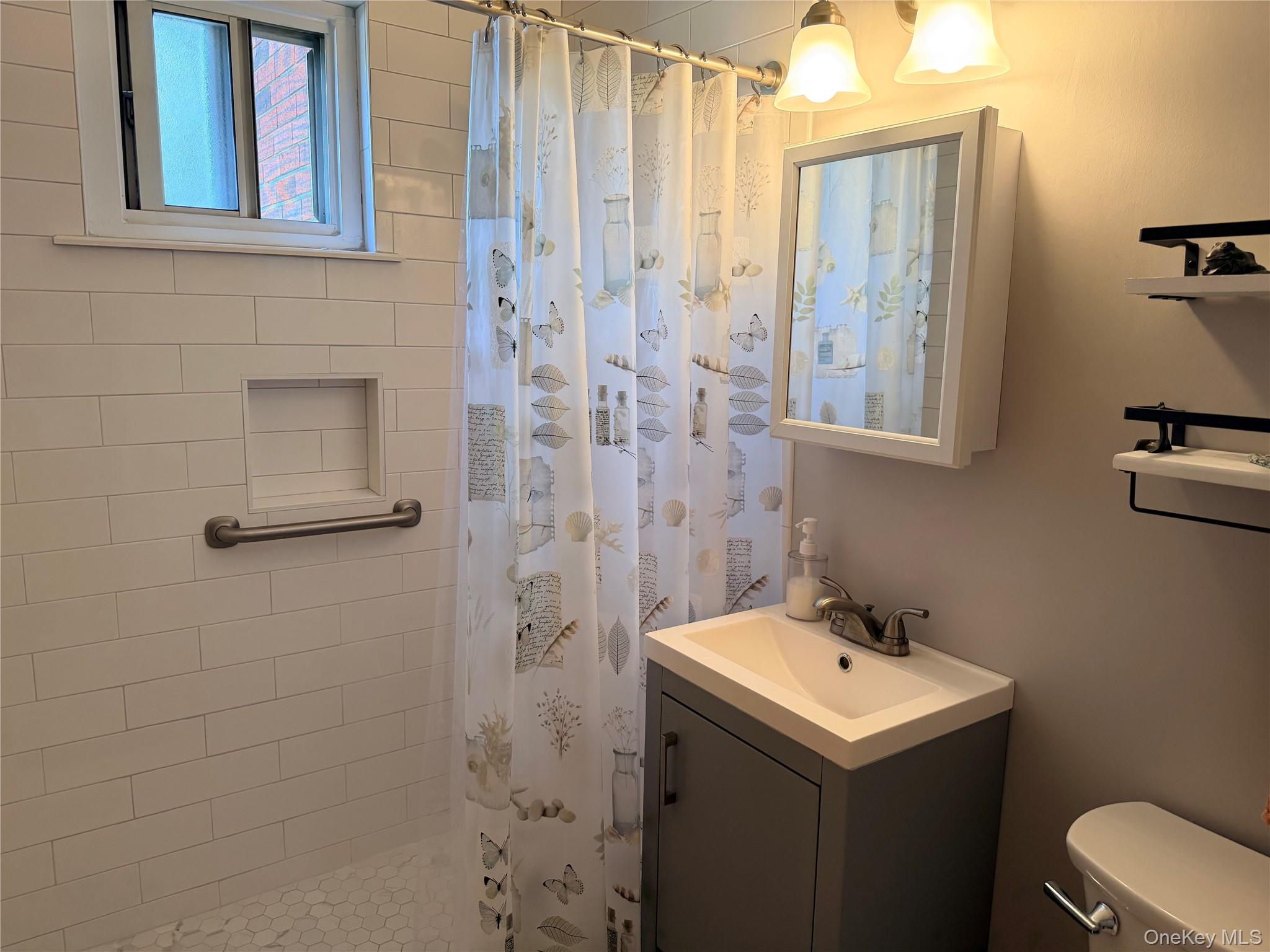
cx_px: 635
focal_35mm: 24
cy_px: 476
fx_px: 881
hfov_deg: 71.6
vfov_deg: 56.8
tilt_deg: -7.7
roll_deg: -1.3
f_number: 1.78
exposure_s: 1/120
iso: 200
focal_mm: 6.76
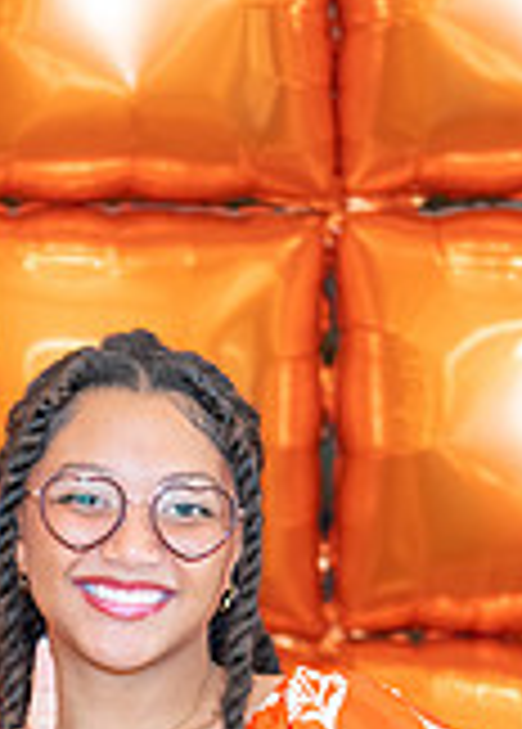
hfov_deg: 6.9
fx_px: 4310
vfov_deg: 9.6
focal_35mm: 208
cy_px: 774
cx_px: 133
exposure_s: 1/400
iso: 1000
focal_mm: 50
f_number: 1.2
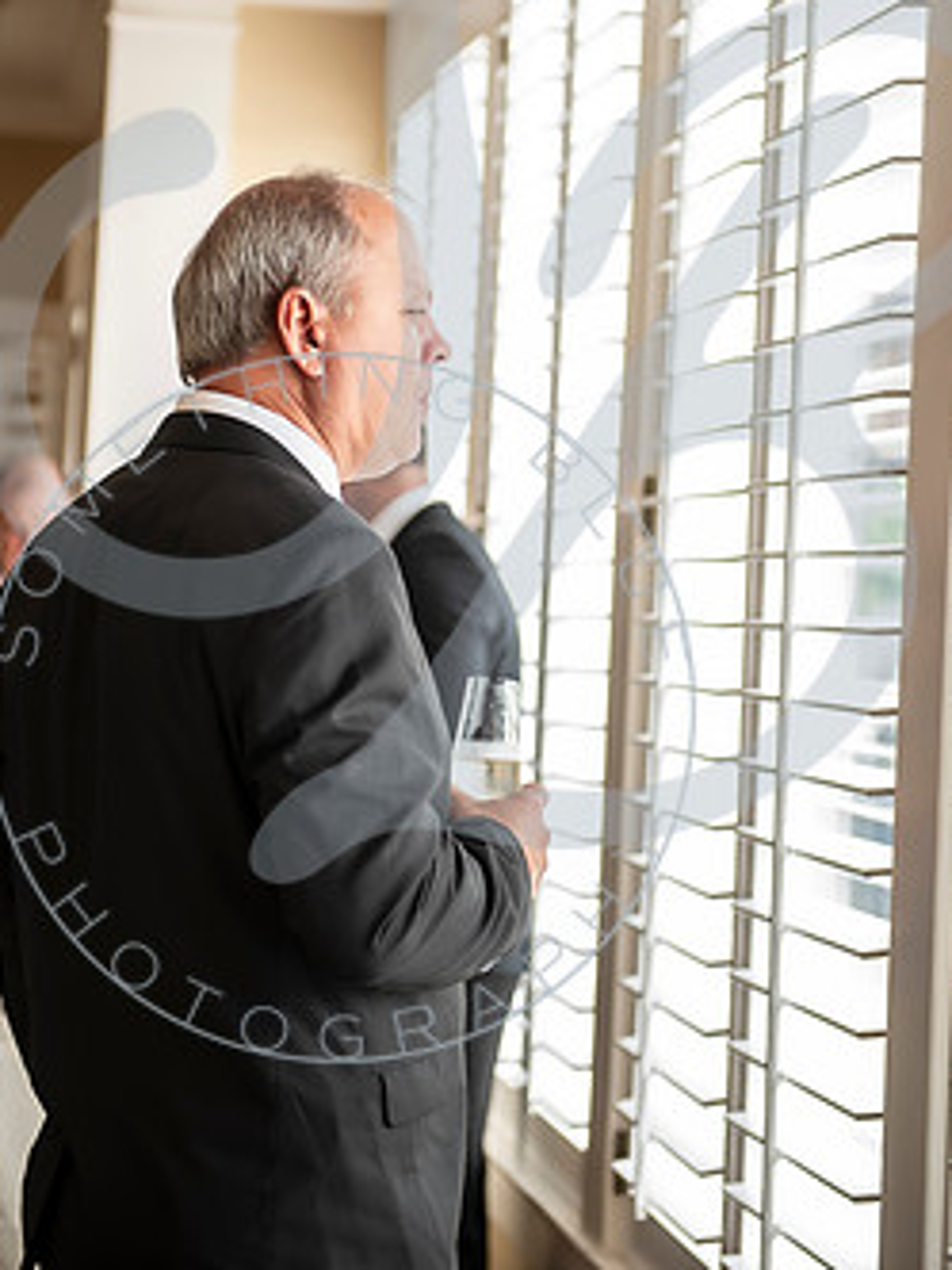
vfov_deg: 22.7
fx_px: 3154
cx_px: 512
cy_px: 417
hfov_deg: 17.2
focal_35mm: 86
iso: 250
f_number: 2.8
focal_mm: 66
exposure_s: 1/160
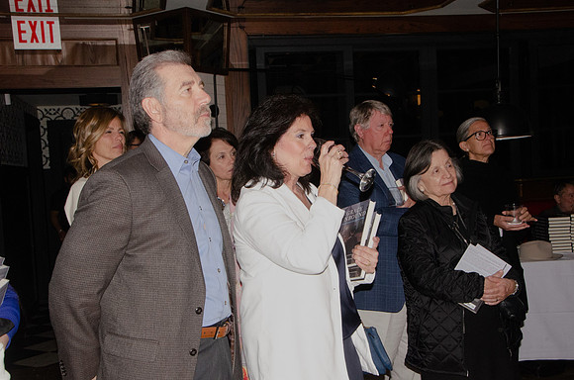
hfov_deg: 42.8
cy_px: 190
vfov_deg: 29.1
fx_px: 732
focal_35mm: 46
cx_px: 287
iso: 2500
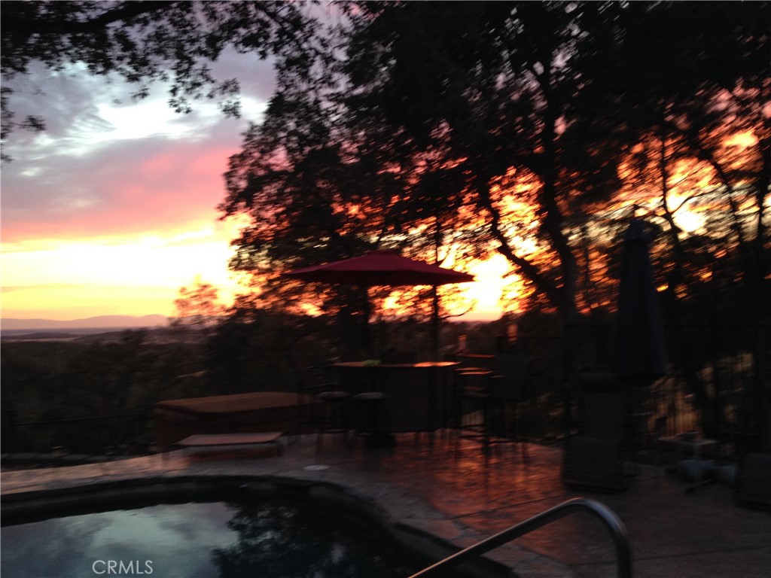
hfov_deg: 55.4
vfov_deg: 42.9
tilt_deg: +0.4
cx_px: 386
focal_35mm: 33
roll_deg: +1.7
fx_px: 735
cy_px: 289
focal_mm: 4.12
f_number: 2.4
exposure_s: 1/20
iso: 100
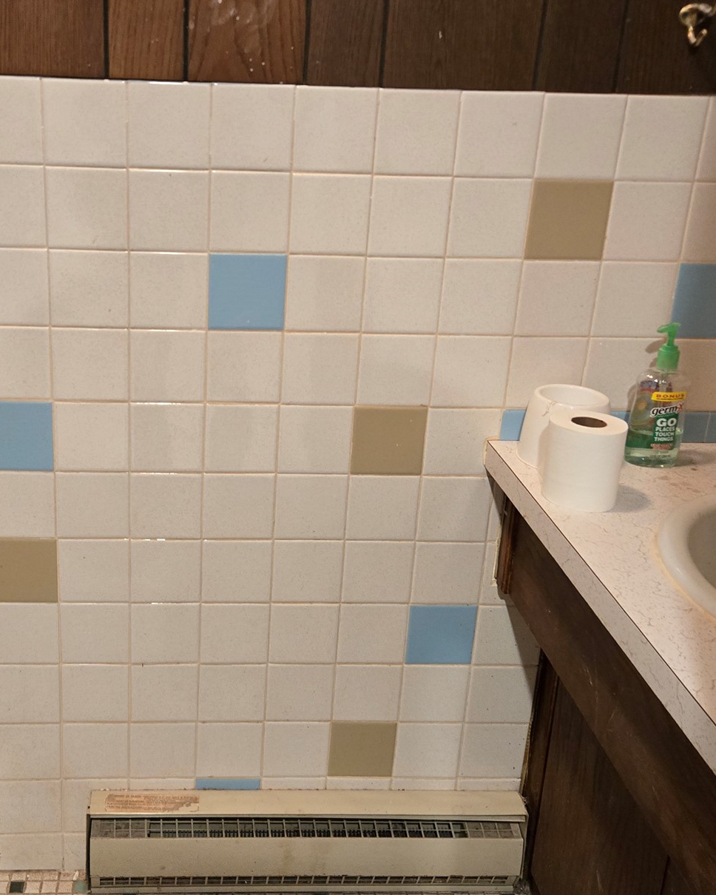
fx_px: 1007
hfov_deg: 38.8
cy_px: 419
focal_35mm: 38
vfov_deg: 47.9
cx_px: 245
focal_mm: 5.4
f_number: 1.8
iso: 800
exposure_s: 1/120
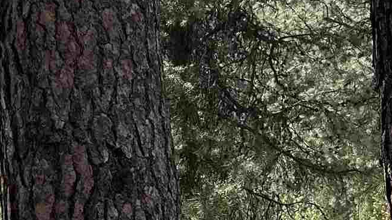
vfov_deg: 9.0
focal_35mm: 133
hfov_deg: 15.9
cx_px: 36
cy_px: 251
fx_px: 1383
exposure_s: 1/1029
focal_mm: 5.7
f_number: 1.5
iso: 50
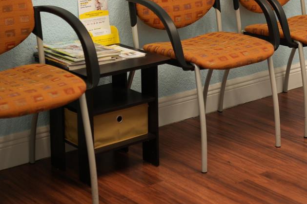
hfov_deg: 22.8
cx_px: 211
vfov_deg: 14.9
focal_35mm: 89
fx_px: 759
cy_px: -26
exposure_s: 1/125
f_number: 1.4
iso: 100
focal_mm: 35
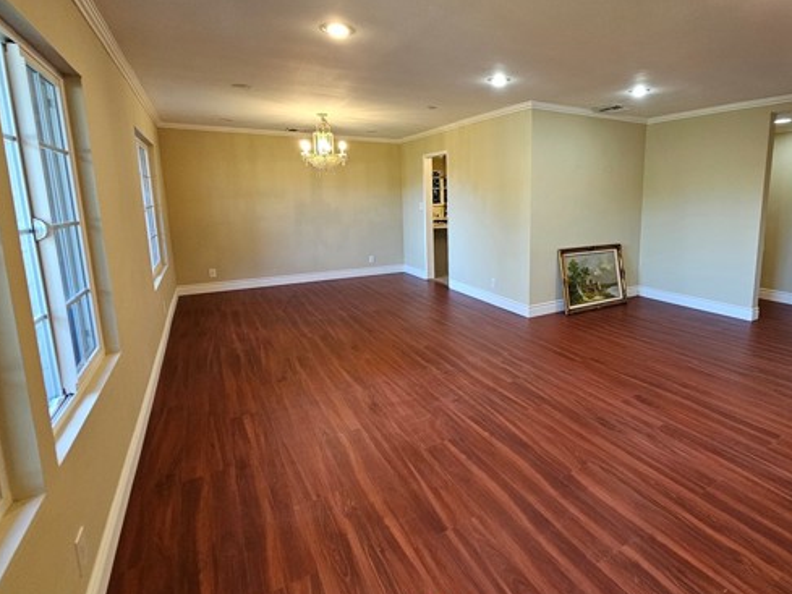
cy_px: 252
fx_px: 389
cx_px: 481
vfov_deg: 74.3
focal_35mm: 17
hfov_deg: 89.7
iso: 250
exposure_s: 1/60
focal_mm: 2.2
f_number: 2.2
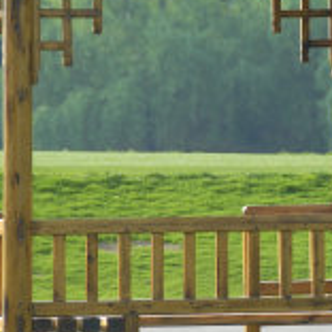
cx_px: 347
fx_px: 7353
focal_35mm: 678
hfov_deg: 2.6
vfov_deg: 2.6
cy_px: 115
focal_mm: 135
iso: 200
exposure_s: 1/320
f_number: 5.6
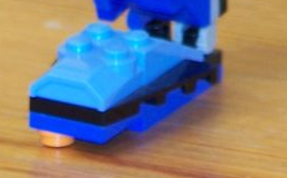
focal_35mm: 1608
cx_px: 147
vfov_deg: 0.8
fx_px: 12564
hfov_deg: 1.3
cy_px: 255
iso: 80
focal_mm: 63
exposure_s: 1/4
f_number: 3.7
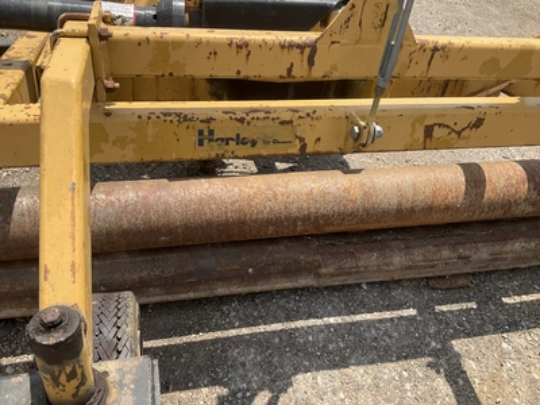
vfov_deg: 48.2
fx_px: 452
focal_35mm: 29
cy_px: 202
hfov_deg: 61.7
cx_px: 270
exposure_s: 1/1168
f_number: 1.8
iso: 25
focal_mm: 3
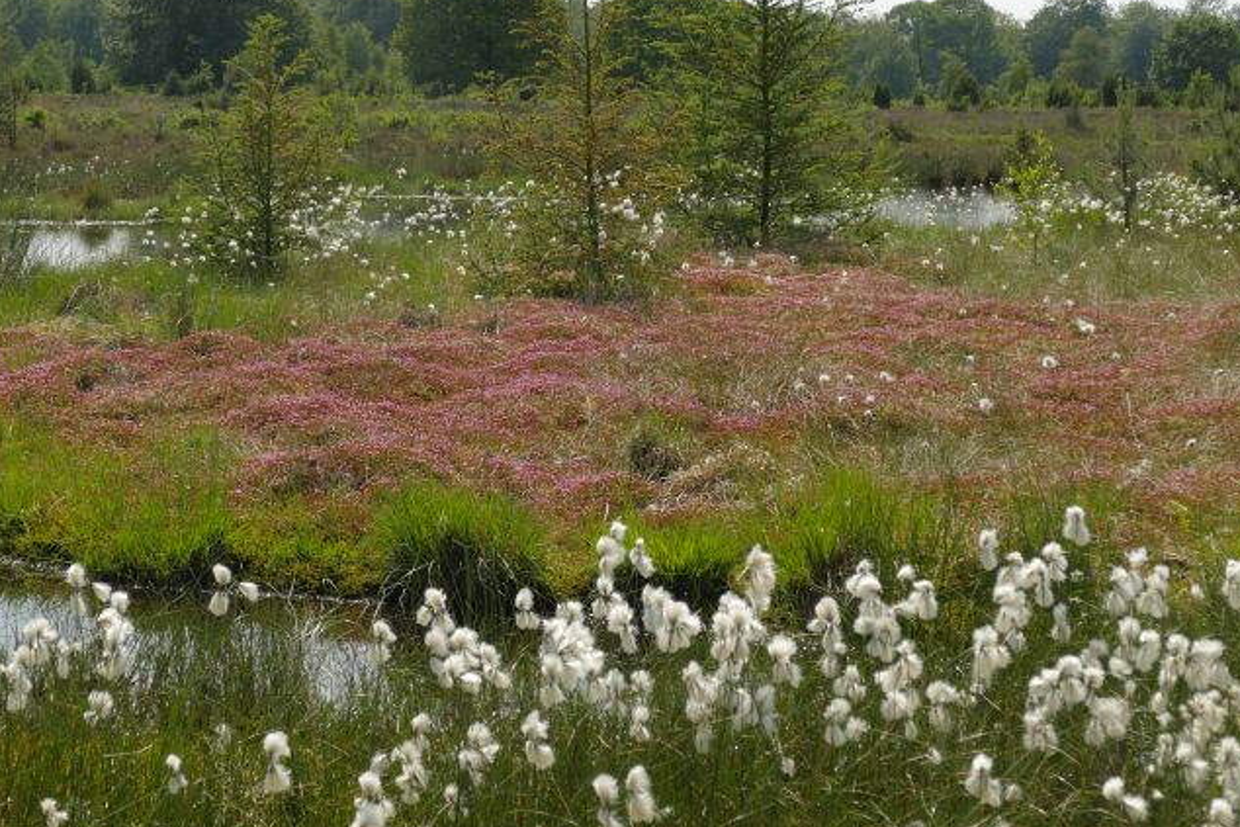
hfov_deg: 24.1
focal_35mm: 84
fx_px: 2894
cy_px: 388
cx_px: 454
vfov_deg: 16.3
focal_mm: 19.11
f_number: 4
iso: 125
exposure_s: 1/2000
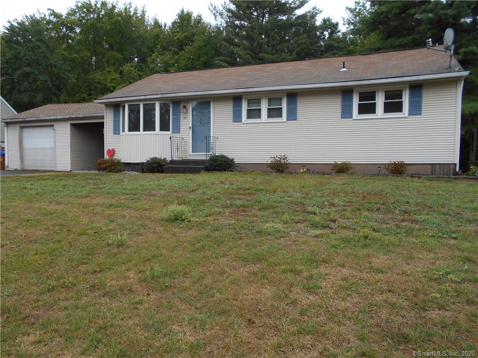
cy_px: 179
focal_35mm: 26
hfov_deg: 67.3
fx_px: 359
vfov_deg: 53.1
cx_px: 239
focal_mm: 4.6
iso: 80
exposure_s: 1/200
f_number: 3.2
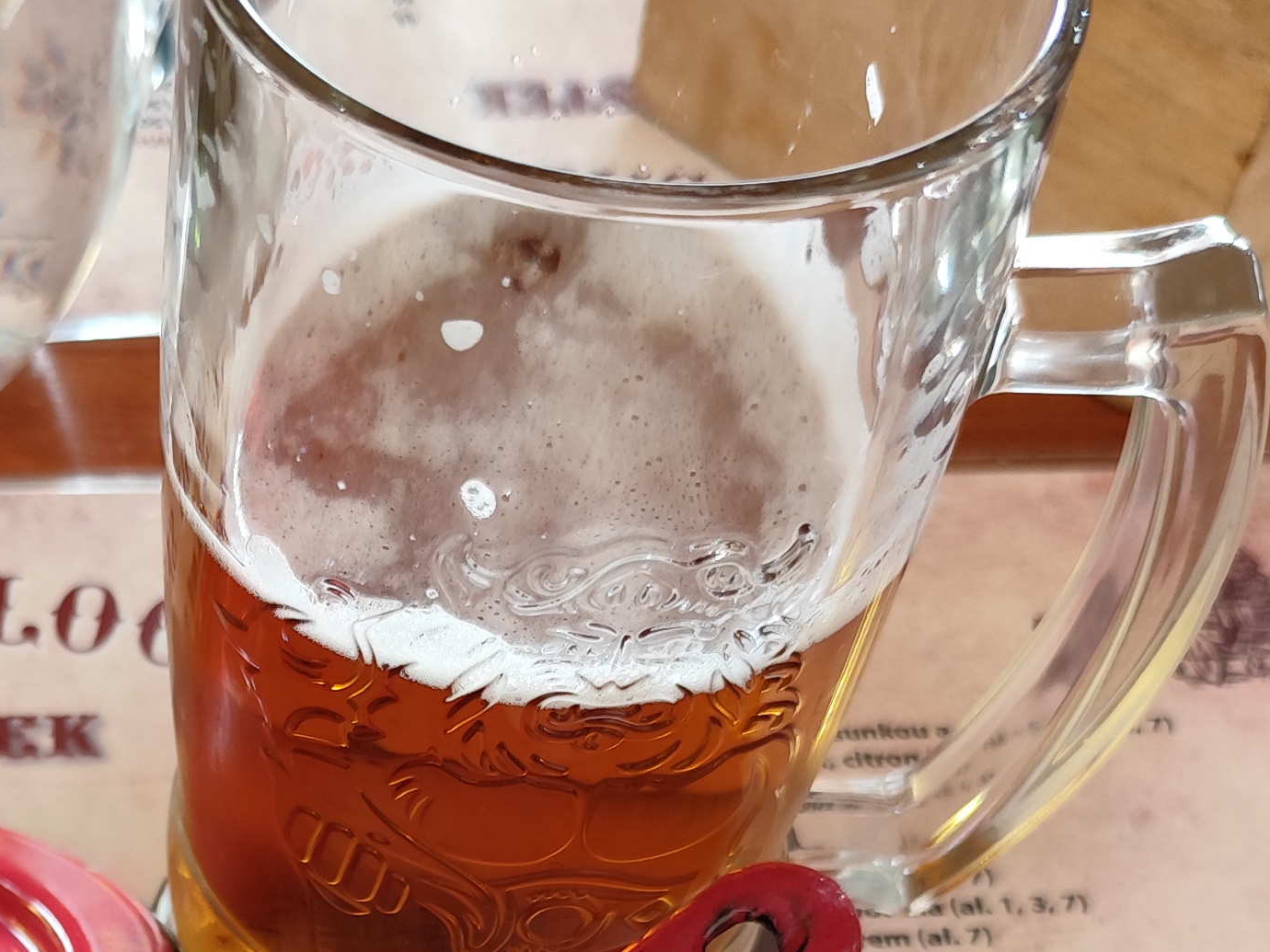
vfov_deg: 19.6
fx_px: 2495
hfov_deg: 27.8
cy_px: 1289
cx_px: 189
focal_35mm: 68
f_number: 1.65
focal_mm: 6.19
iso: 400
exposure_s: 1/50
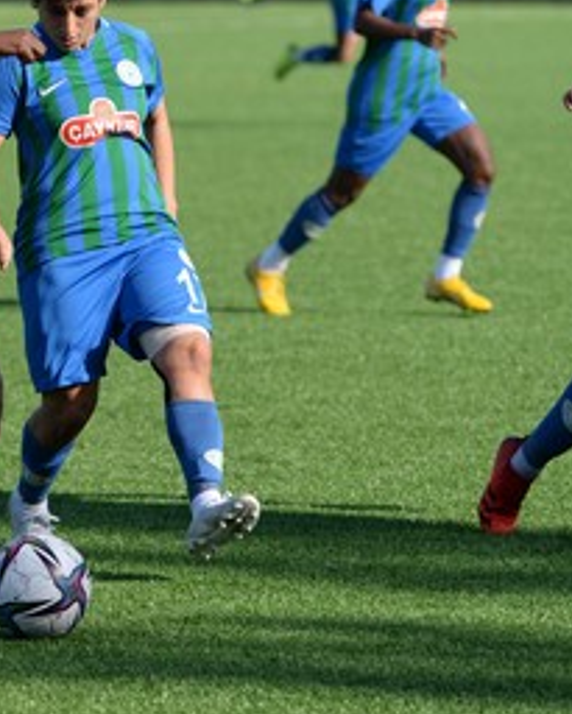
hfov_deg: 4.8
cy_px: 194
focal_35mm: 319
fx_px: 6746
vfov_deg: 6.1
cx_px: -126
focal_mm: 130
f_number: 3.5
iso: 200
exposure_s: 1/2000
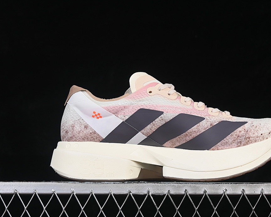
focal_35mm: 88
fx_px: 706
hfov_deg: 21.7
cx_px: 162
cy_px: 111
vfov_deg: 17.5
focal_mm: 50
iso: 160
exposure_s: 1/80
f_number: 8
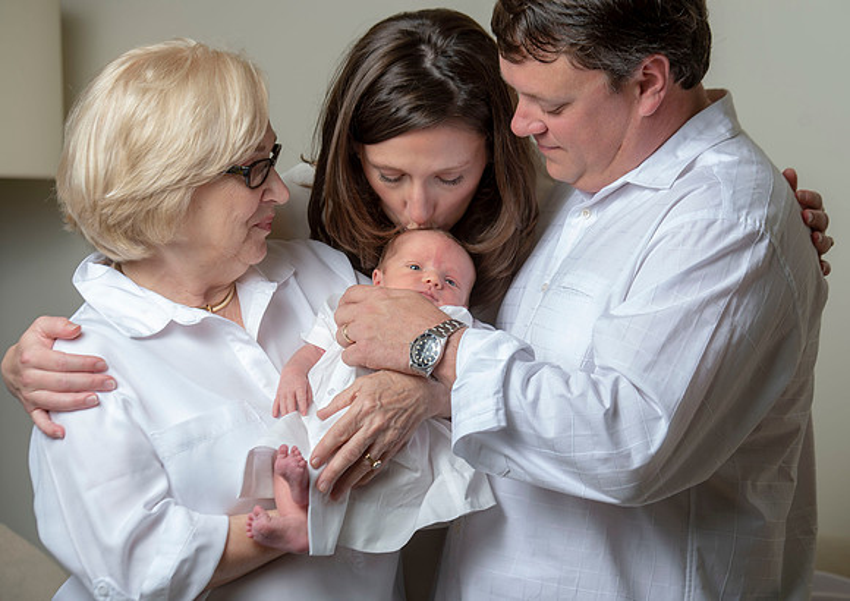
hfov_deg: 14.6
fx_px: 3307
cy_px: 342
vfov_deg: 10.4
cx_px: 491
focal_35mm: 137
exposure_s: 1/160
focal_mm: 116
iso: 125
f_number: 5.6
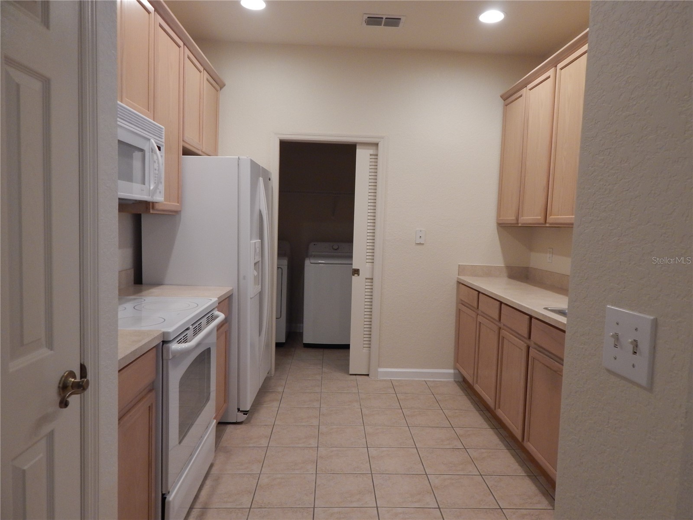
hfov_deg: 76.4
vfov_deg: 61.1
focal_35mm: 22
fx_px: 440
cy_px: 260
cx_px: 346
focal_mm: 4
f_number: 3
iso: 200
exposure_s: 1/30
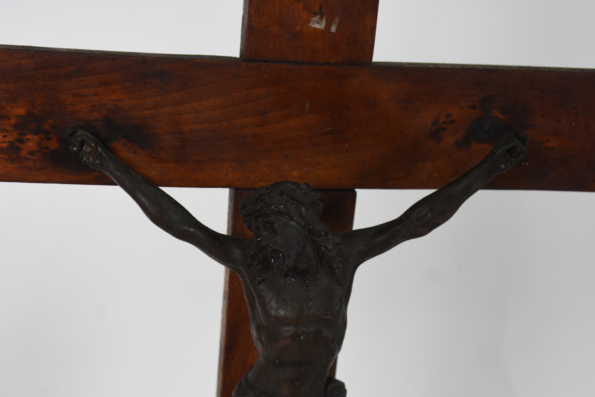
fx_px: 1157
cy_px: 241
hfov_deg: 28.8
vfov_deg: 19.4
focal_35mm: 70
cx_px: 276
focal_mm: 34
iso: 200
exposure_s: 1/50
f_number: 7.1
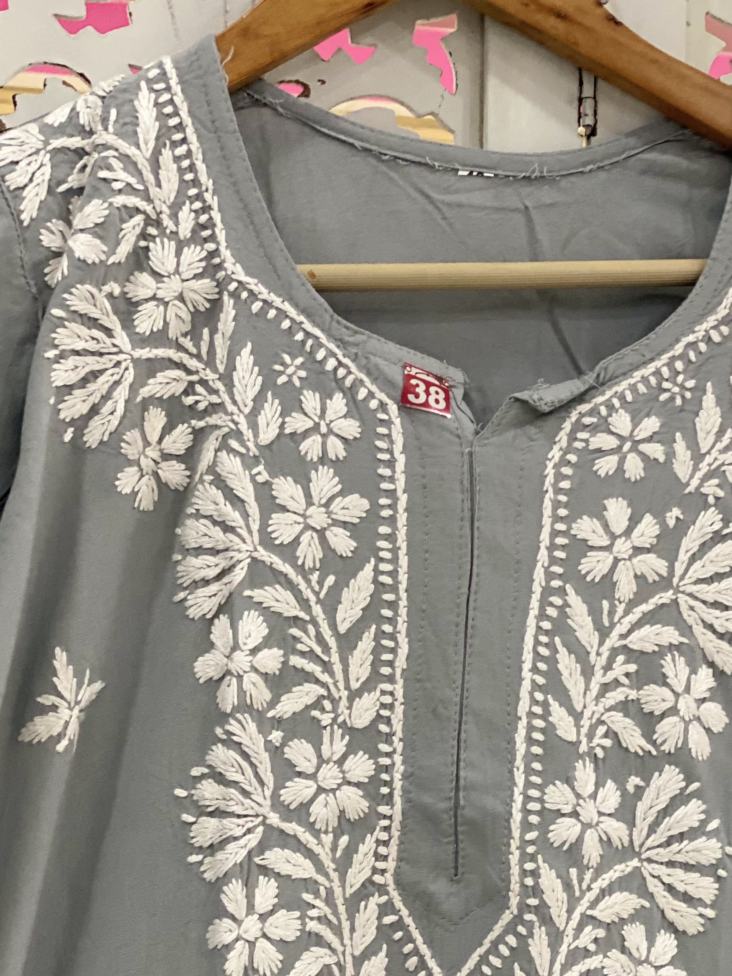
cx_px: 461
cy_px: 677
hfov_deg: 17.1
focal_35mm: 86
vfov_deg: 22.6
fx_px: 2425
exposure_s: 1/100
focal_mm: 6
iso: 200
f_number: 2
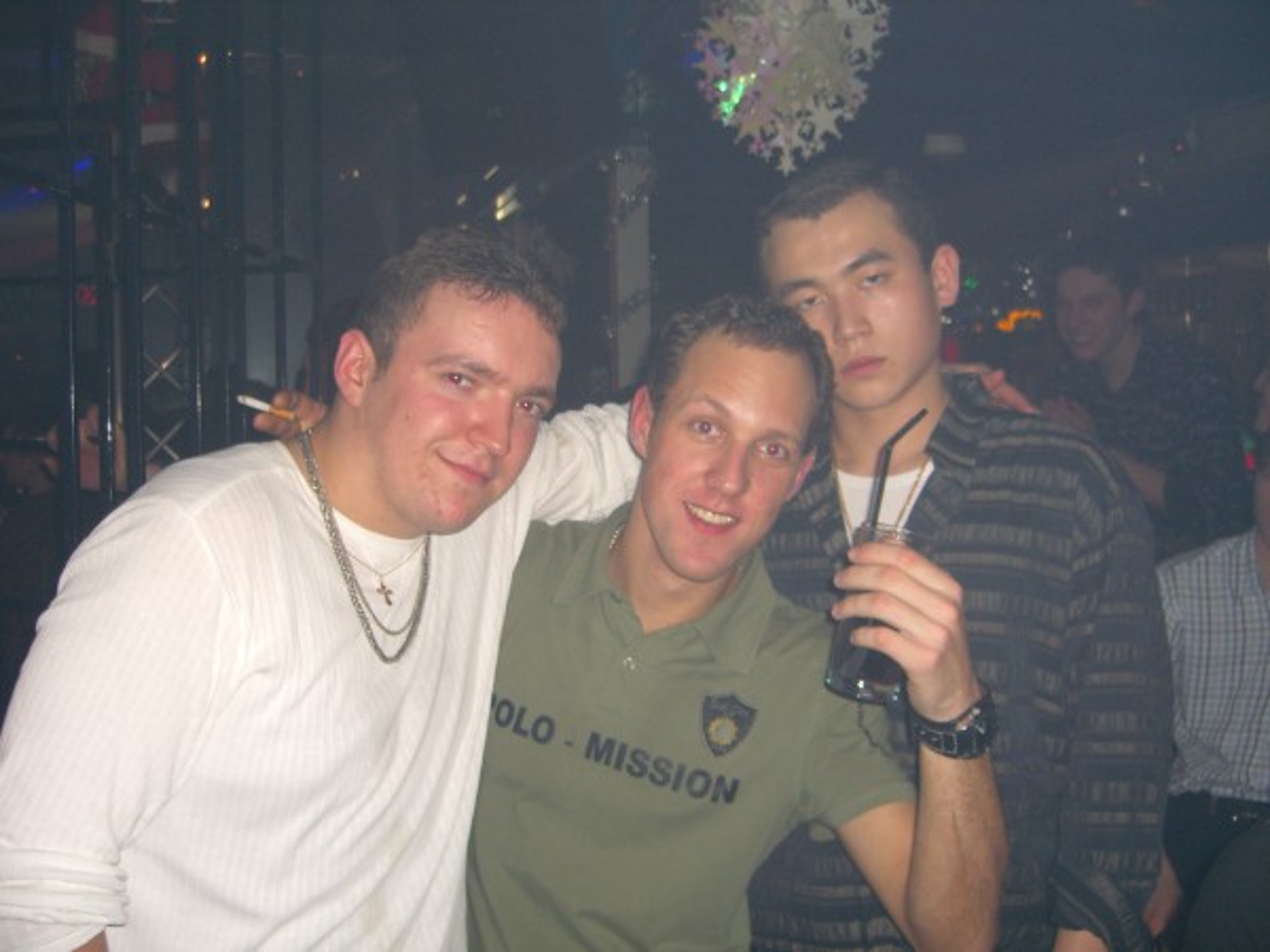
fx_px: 1394
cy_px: 476
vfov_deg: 37.7
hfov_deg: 49.0
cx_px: 635
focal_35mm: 38
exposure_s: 1/60
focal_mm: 7.9
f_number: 2.8
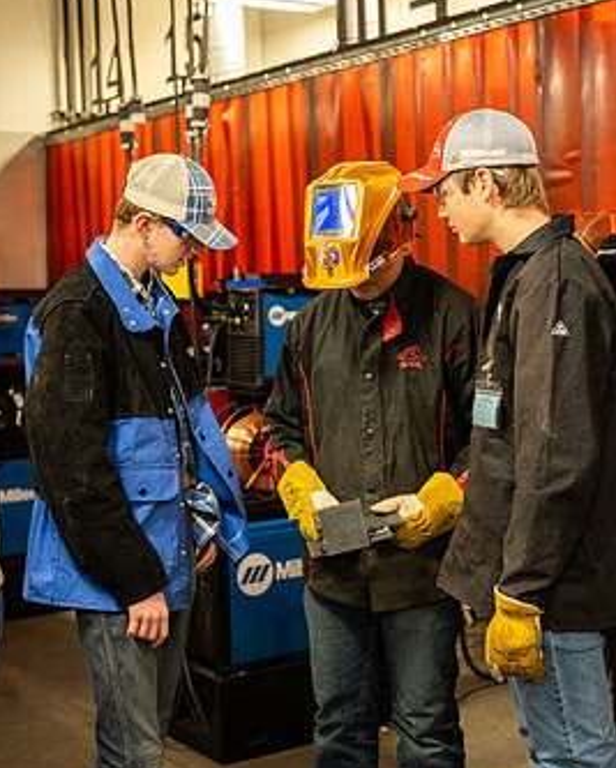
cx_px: 337
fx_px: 1297
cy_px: 318
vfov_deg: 32.9
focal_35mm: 57
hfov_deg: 26.7
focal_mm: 45
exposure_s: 1/200
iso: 640
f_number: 2.8
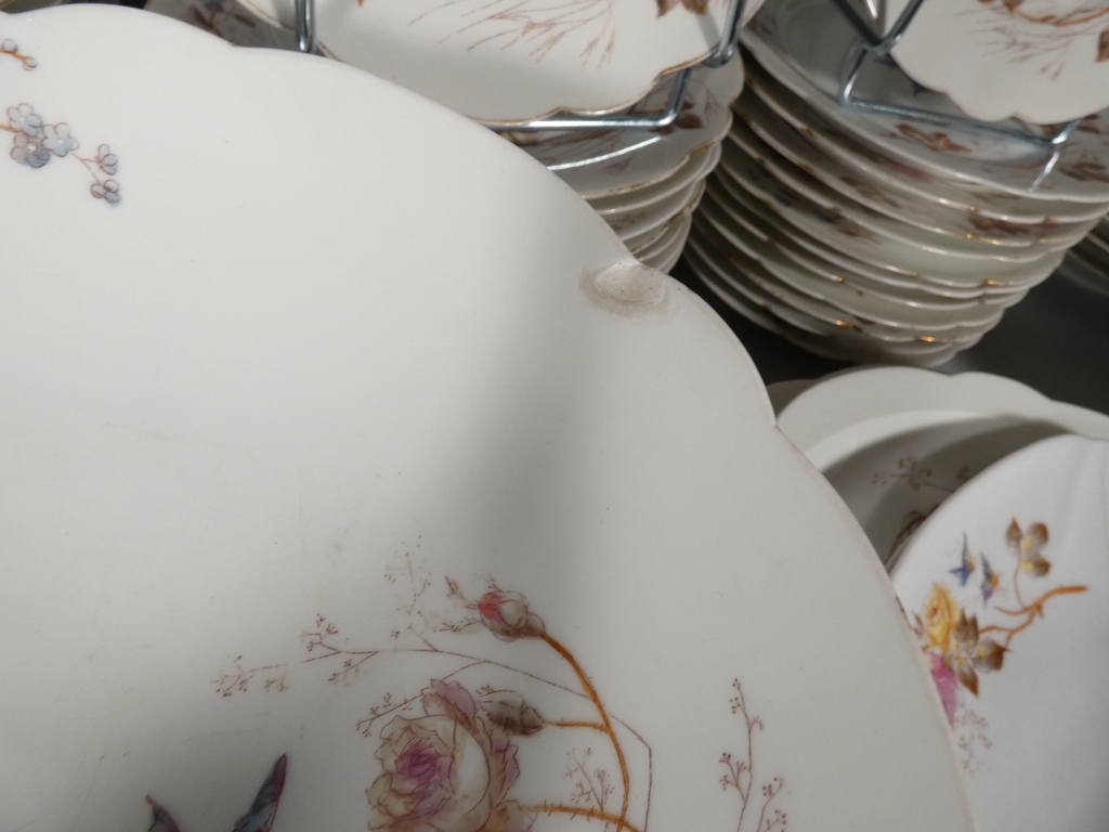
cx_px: 554
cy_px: 416
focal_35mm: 20
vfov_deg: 66.0
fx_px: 641
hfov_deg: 81.7
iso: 160
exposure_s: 1/125
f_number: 2.8
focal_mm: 3.6
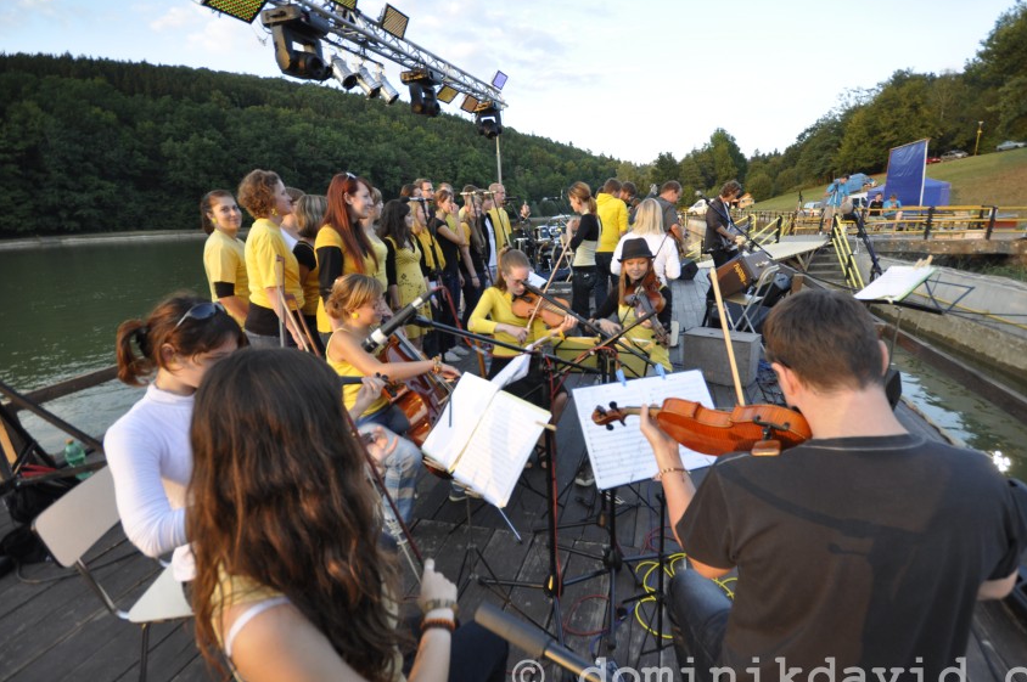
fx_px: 456
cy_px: 345
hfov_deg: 96.7
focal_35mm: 16
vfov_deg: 73.6
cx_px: 545
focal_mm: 10
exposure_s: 1/125
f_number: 5.6
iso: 400
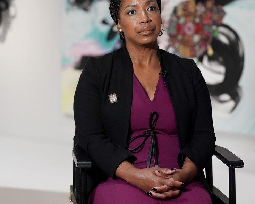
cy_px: 86
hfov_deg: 18.8
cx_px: 141
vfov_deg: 15.1
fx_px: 770
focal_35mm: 102
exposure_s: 1/320
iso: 5000
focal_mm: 78
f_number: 2.8
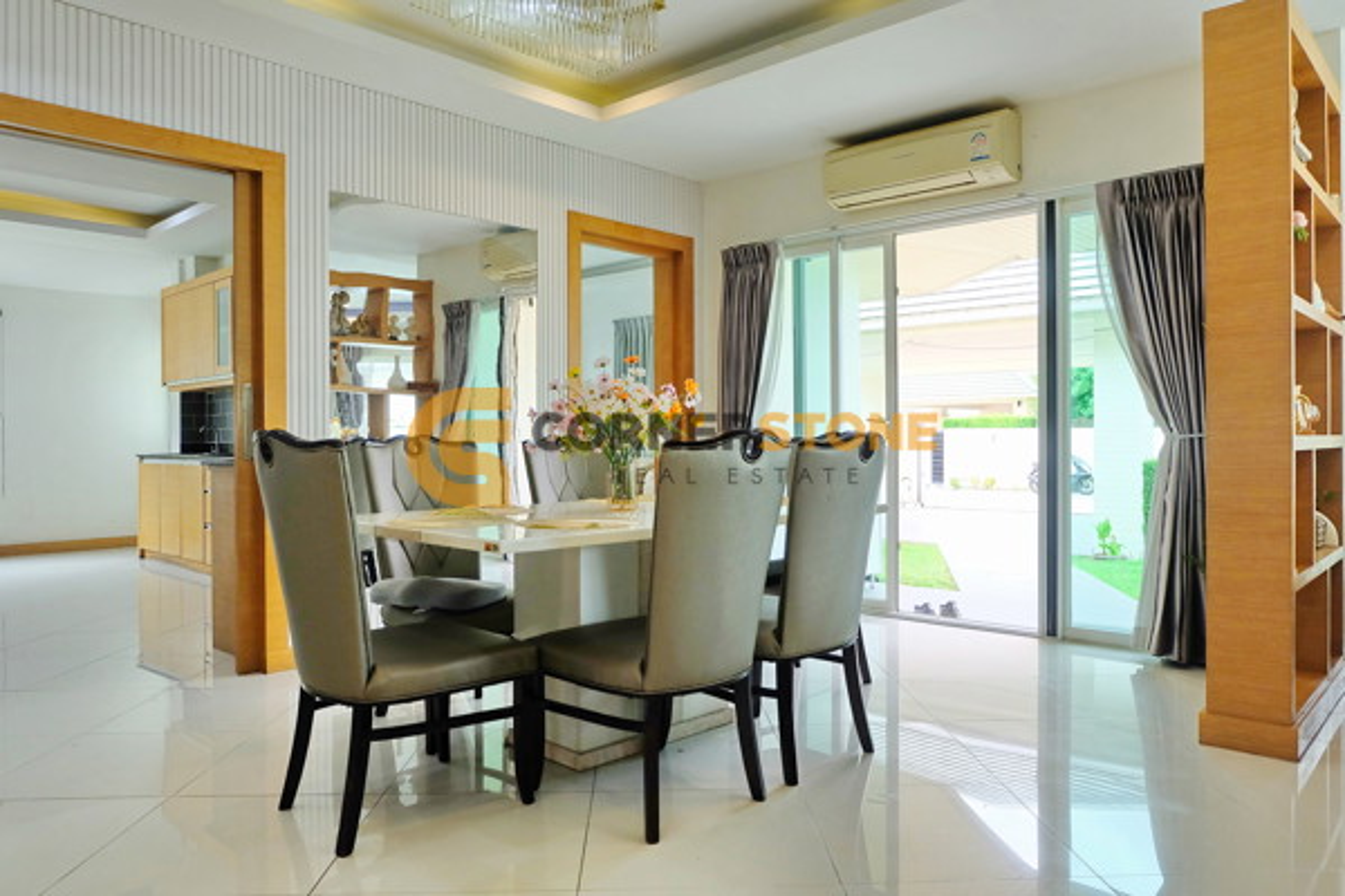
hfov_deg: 73.7
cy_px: 448
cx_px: 672
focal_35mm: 24
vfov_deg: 53.1
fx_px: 897
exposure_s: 1/120
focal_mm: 16
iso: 400
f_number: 3.5
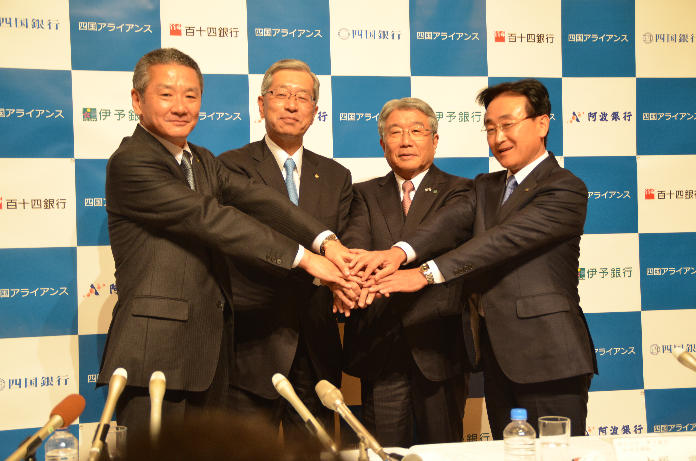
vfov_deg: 23.7
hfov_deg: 35.1
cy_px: 230
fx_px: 1100
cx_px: 348
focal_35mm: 57
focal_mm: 38
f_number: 4.5
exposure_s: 1/60
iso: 640
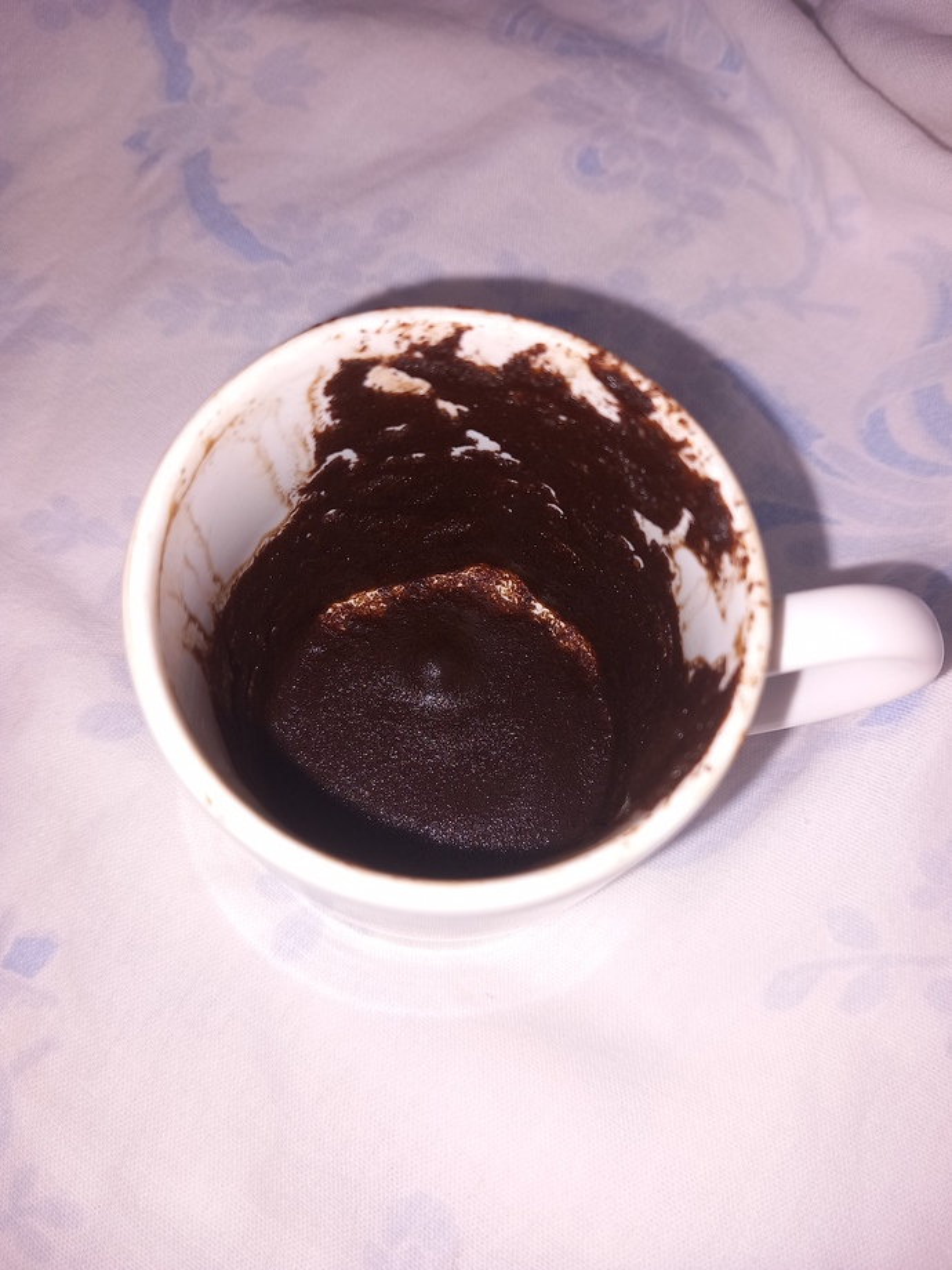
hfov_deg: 51.4
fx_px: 990
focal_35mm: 27
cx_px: 476
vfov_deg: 65.3
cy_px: 635
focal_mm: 4
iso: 40
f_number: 1.8
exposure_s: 1/100
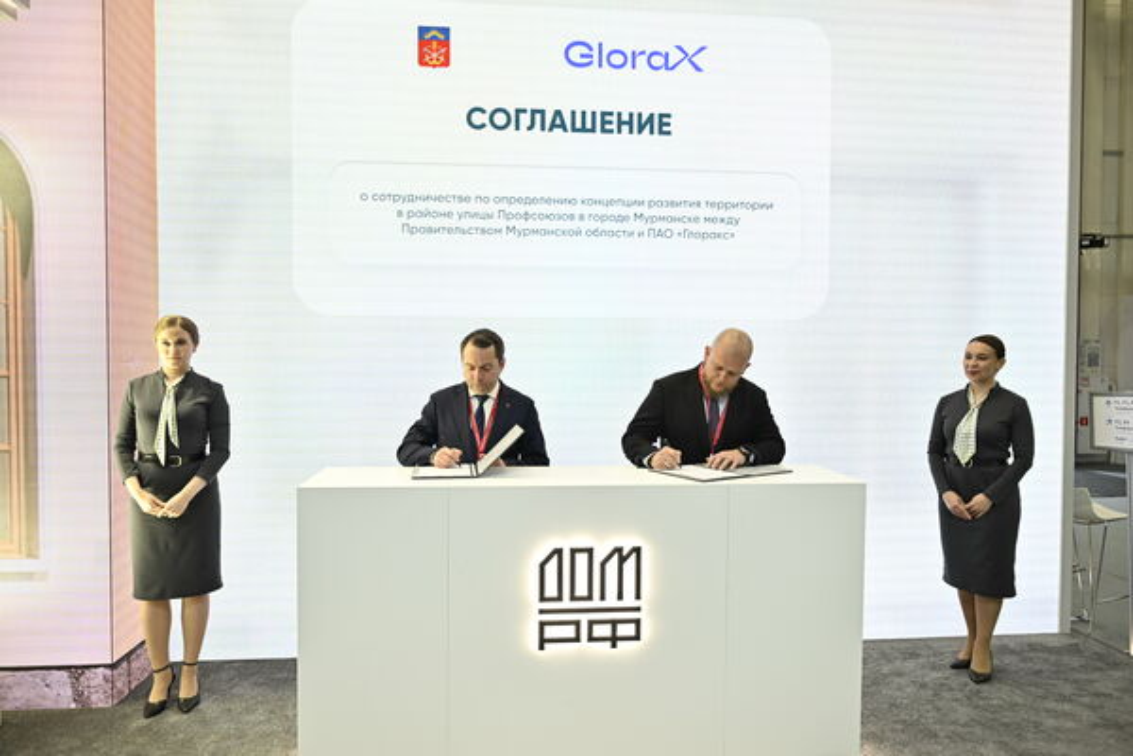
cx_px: 566
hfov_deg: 73.7
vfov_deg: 53.1
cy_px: 378
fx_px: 755
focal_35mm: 24
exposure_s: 1/250
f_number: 3.2
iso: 800
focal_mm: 24
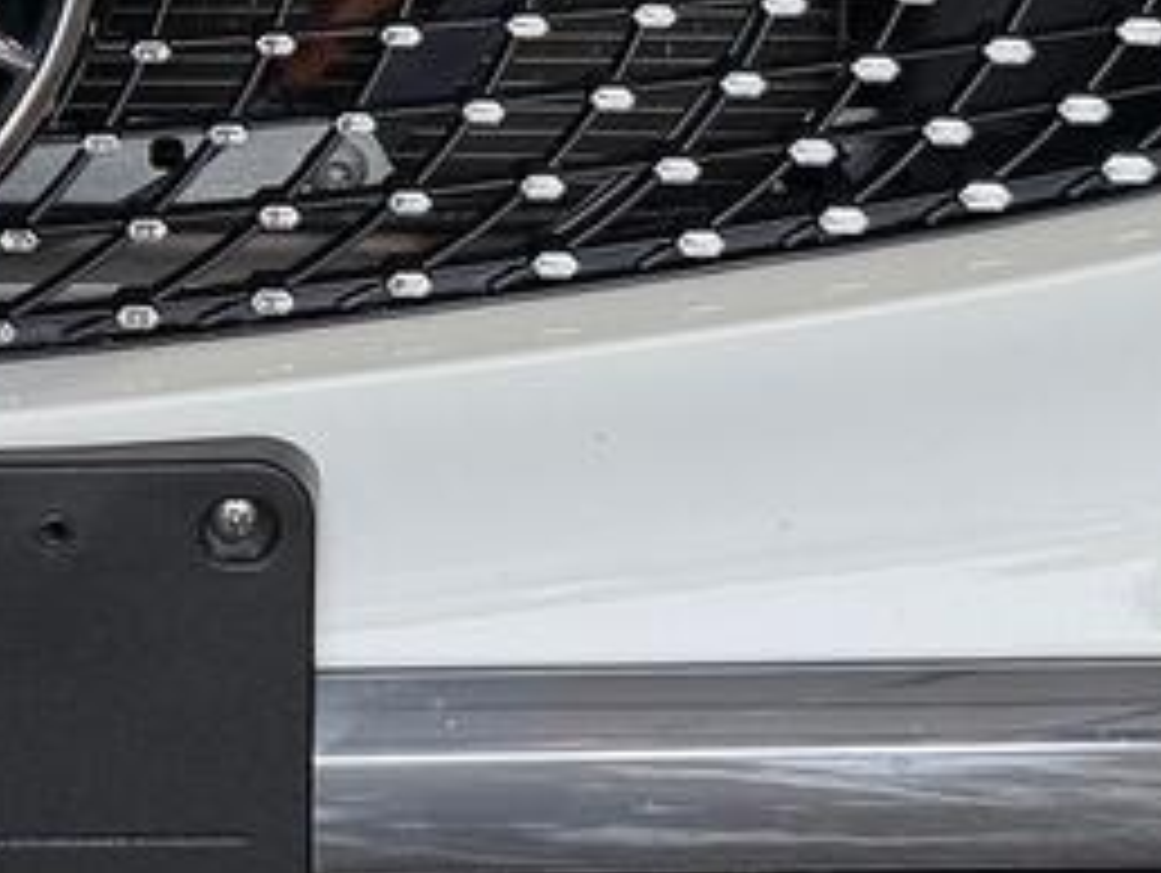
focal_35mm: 119
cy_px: -256
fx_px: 3995
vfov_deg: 12.1
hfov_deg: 15.9
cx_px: -212
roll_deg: +0.8
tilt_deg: -11.9
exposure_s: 1/137
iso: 50
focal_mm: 6.76
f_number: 1.78
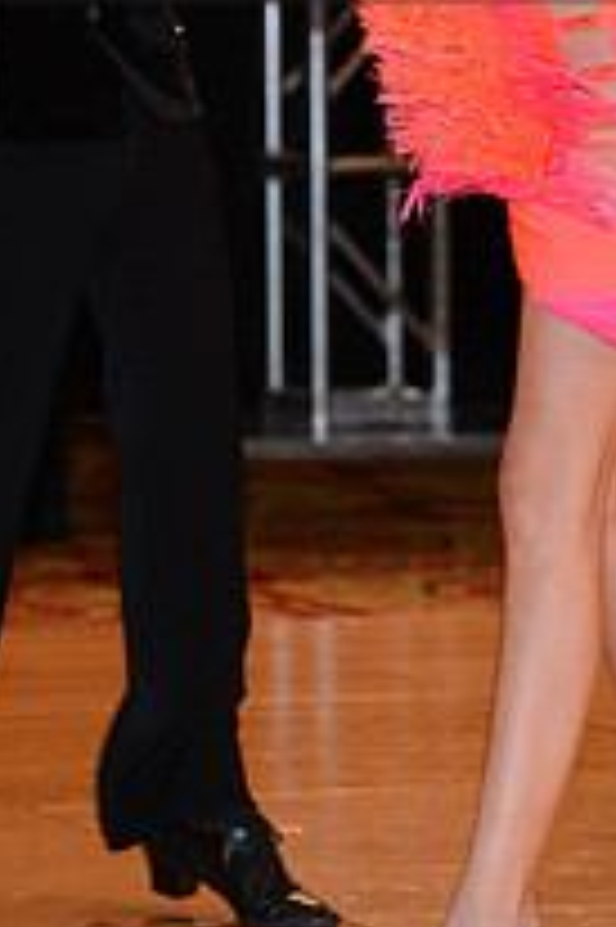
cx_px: 52
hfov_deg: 4.4
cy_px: -144
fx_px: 7944
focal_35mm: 309
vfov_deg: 6.6
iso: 2000
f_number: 4.5
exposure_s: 1/200
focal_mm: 110
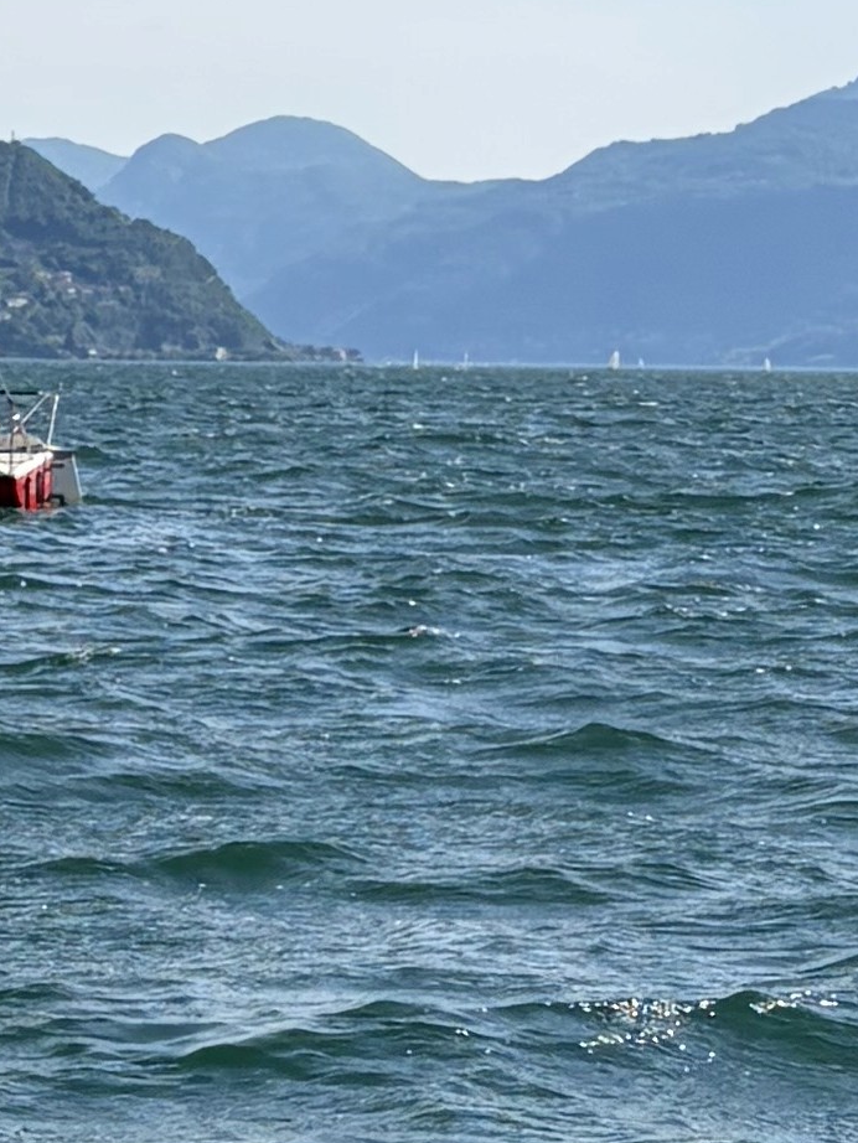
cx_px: -630
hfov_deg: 8.9
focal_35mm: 161
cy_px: 333
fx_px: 5318
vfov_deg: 12.2
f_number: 1.6
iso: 50
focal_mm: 5.96
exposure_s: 1/4065
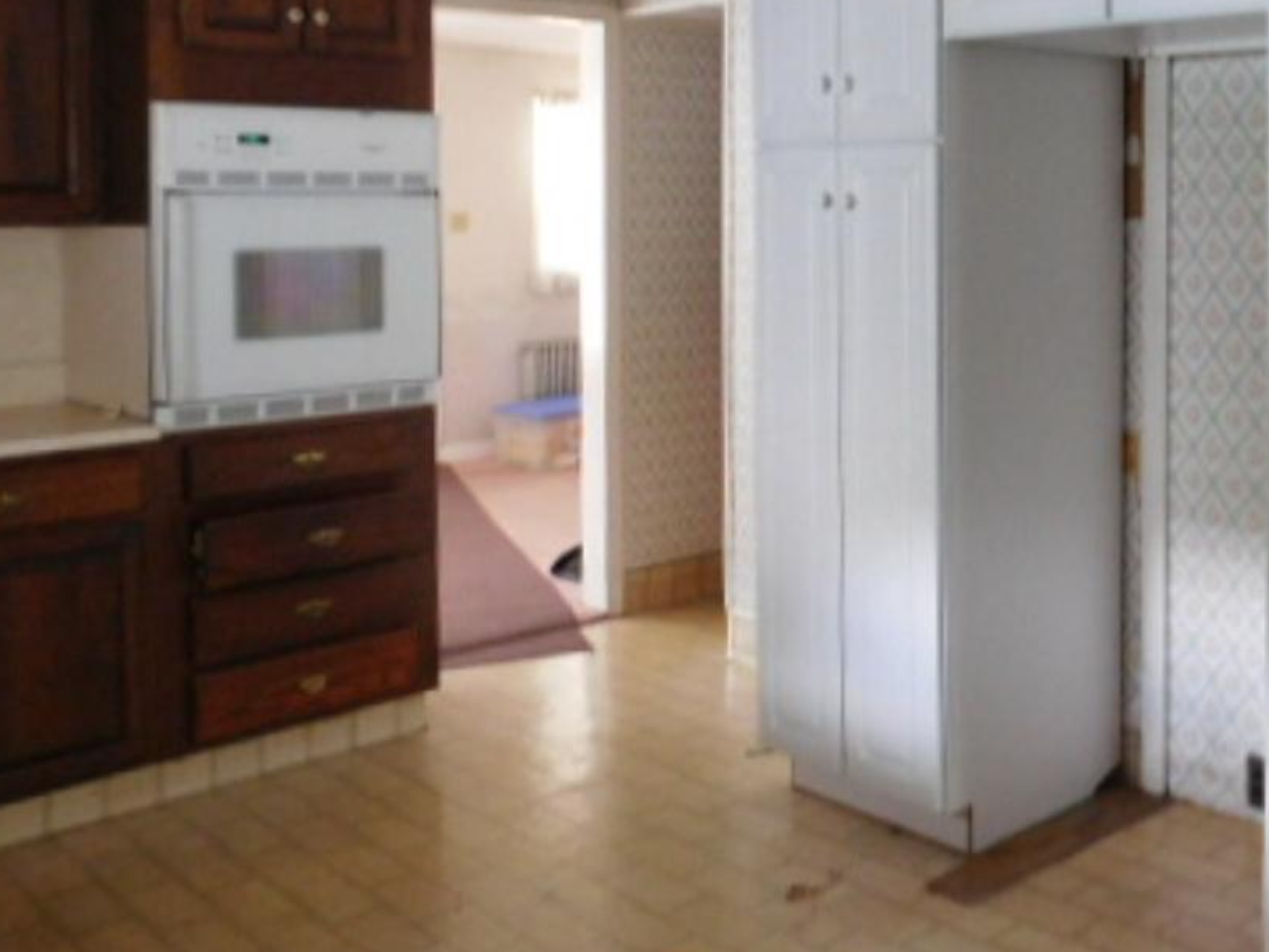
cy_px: 231
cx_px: 1088
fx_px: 1503
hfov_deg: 42.8
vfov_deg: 34.4
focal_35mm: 41
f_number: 3
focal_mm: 4
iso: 450
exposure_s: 1/8
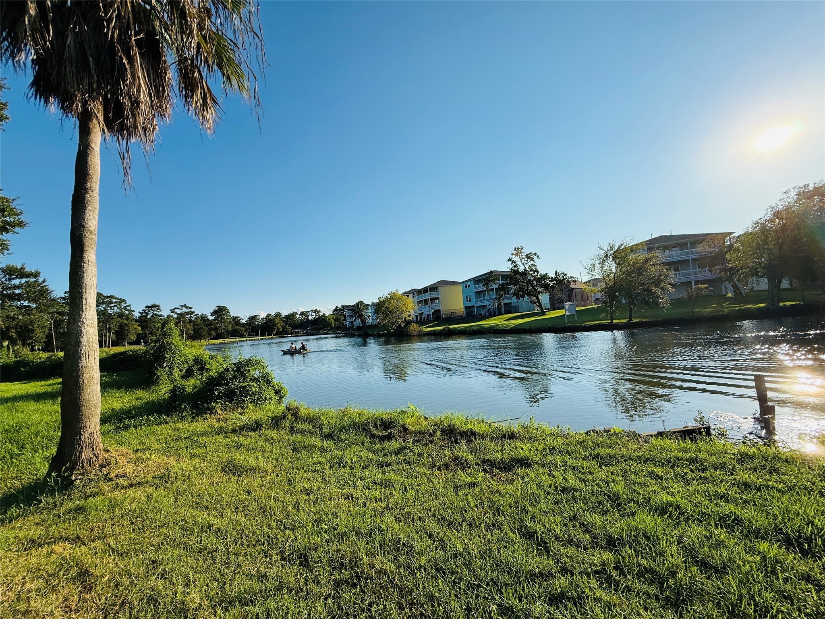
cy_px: 310
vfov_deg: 85.7
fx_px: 334
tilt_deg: +3.0
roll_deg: +5.6
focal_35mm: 14
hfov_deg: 102.1
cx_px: 412
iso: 50
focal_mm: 2.22
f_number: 2.2
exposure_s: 1/2841
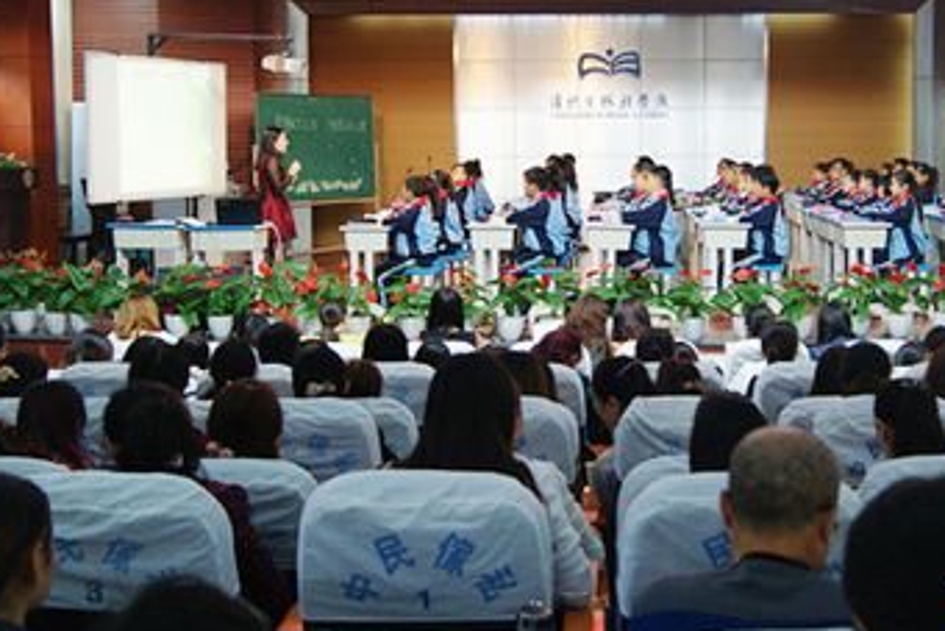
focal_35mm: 53
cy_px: 233
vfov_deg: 25.5
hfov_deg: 37.2
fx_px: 1392
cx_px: 611
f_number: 4
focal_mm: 24
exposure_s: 1/30
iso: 400
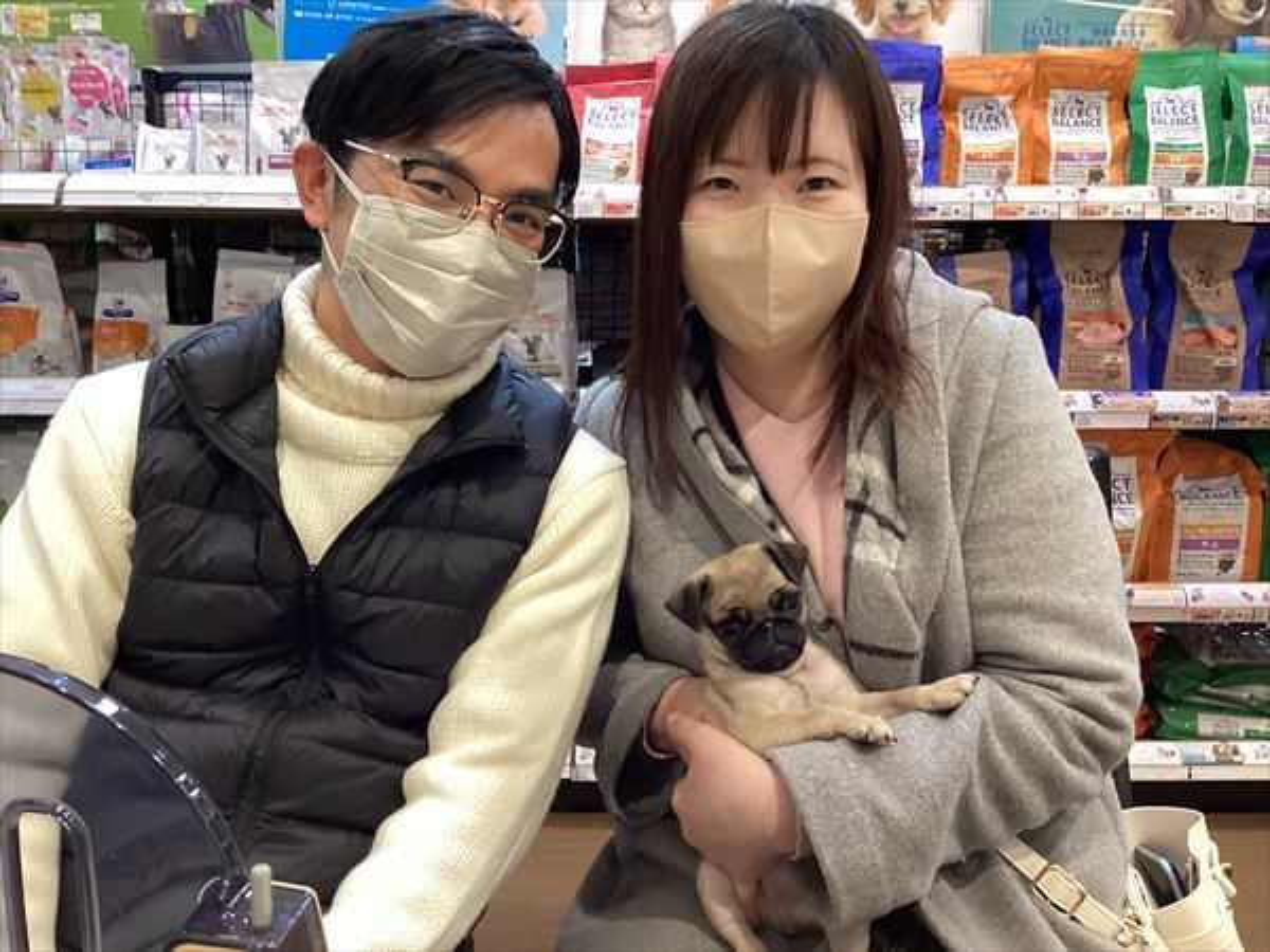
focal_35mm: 31
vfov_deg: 45.4
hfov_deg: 58.4
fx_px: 1137
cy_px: 476
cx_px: 635
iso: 200
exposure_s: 1/50
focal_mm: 3.3
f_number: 2.4
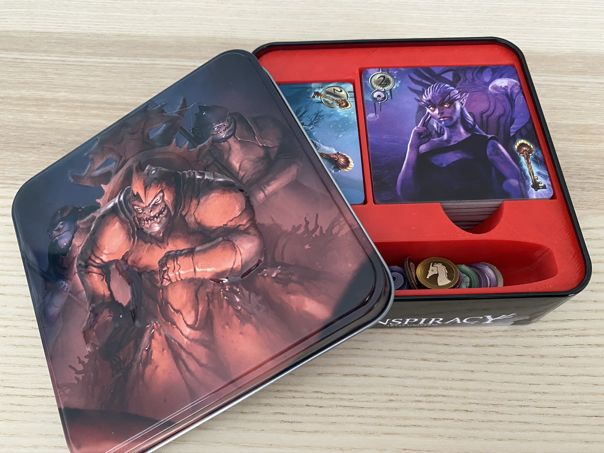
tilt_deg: -63.2
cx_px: 302
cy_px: 226
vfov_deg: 53.1
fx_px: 454
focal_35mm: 26
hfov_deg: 67.3
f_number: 1.8
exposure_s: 1/39
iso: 640
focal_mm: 4.25
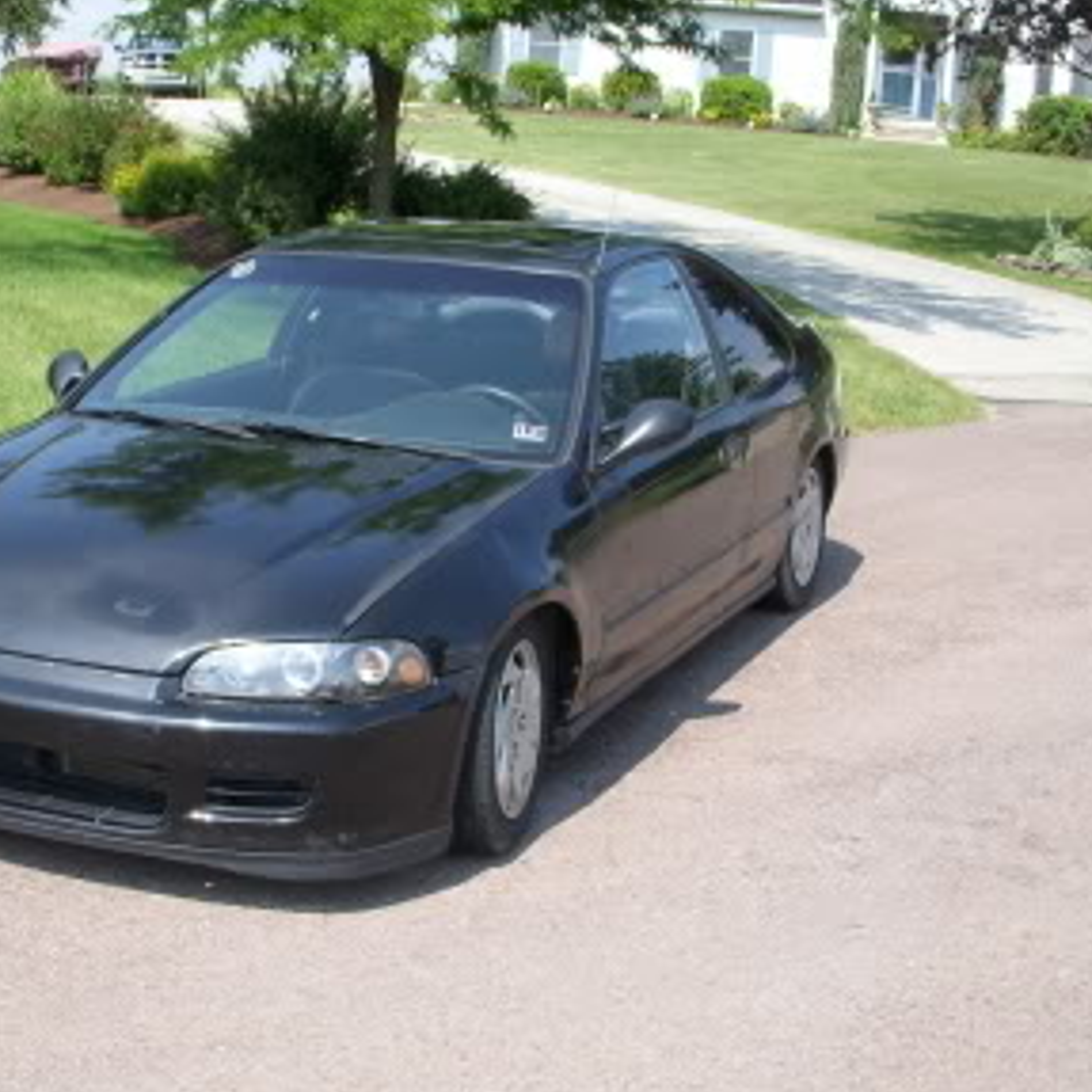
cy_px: 523
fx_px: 2034
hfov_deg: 29.9
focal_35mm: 57
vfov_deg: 30.0
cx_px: 400
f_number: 3.3
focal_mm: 6.3
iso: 100
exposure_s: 1/640
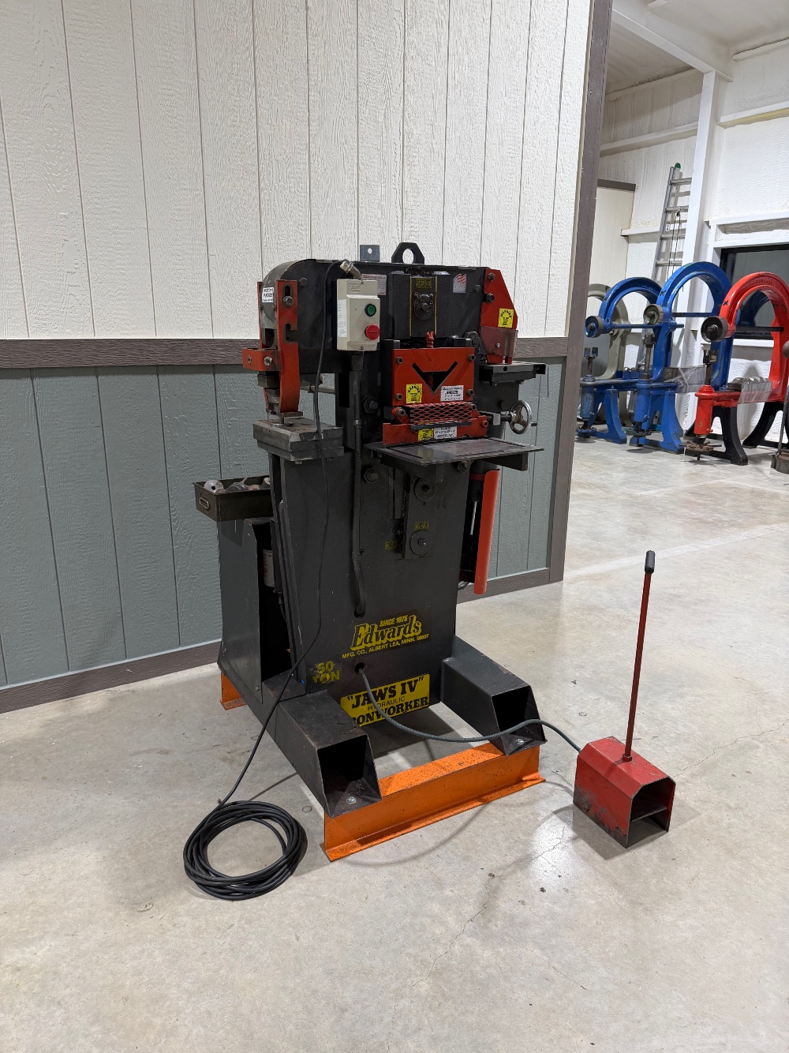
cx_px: 394
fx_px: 730
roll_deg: -1.4
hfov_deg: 56.8
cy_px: 526
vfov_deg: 71.6
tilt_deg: -16.7
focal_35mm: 24
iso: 160
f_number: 1.78
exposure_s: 1/120
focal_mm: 6.76
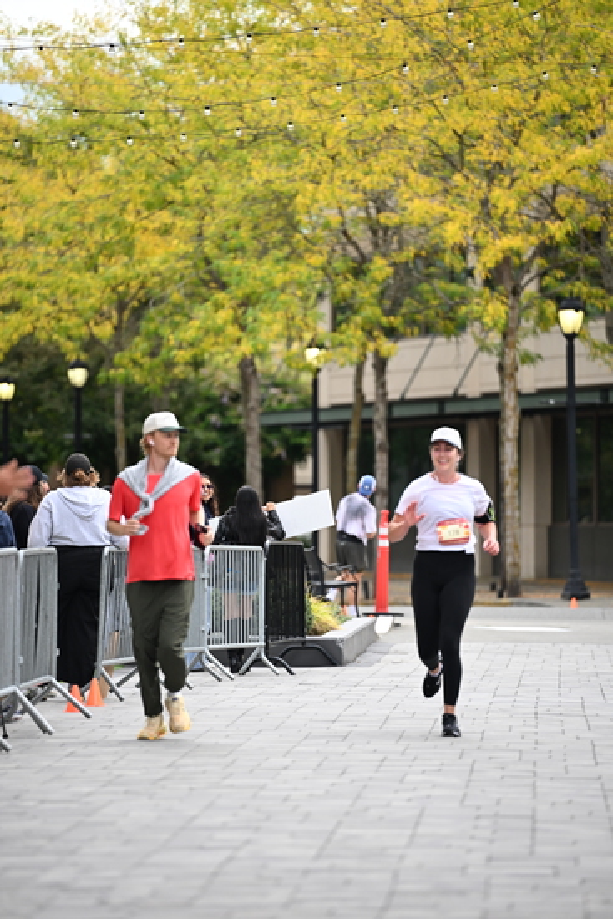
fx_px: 5105
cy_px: 460
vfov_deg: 10.3
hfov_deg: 6.9
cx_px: 306
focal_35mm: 200
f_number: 2.8
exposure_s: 1/2000
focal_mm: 200
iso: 640
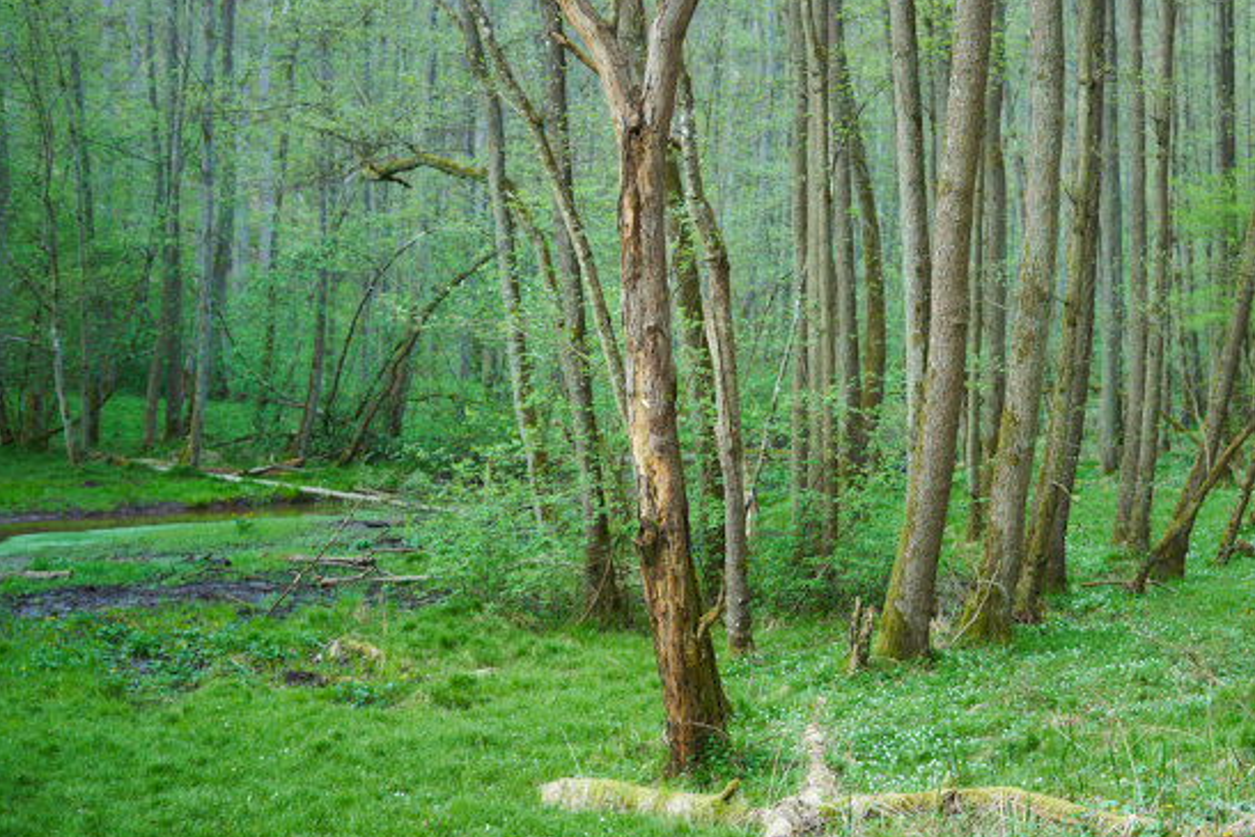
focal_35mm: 64
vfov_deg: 21.3
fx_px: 2232
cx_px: 778
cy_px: 414
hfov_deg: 31.3
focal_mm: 50
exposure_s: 1/25
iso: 100
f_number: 2.8
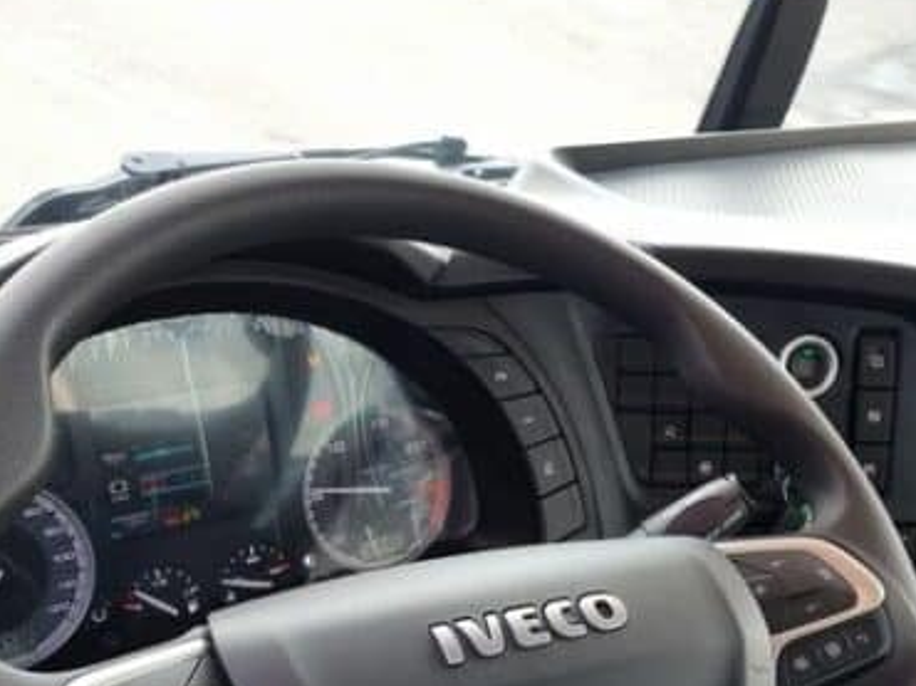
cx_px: 666
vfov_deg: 26.4
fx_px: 1428
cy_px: 560
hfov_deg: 34.9
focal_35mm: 54
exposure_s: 1/100
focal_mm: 5.4
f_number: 1.8
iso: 80
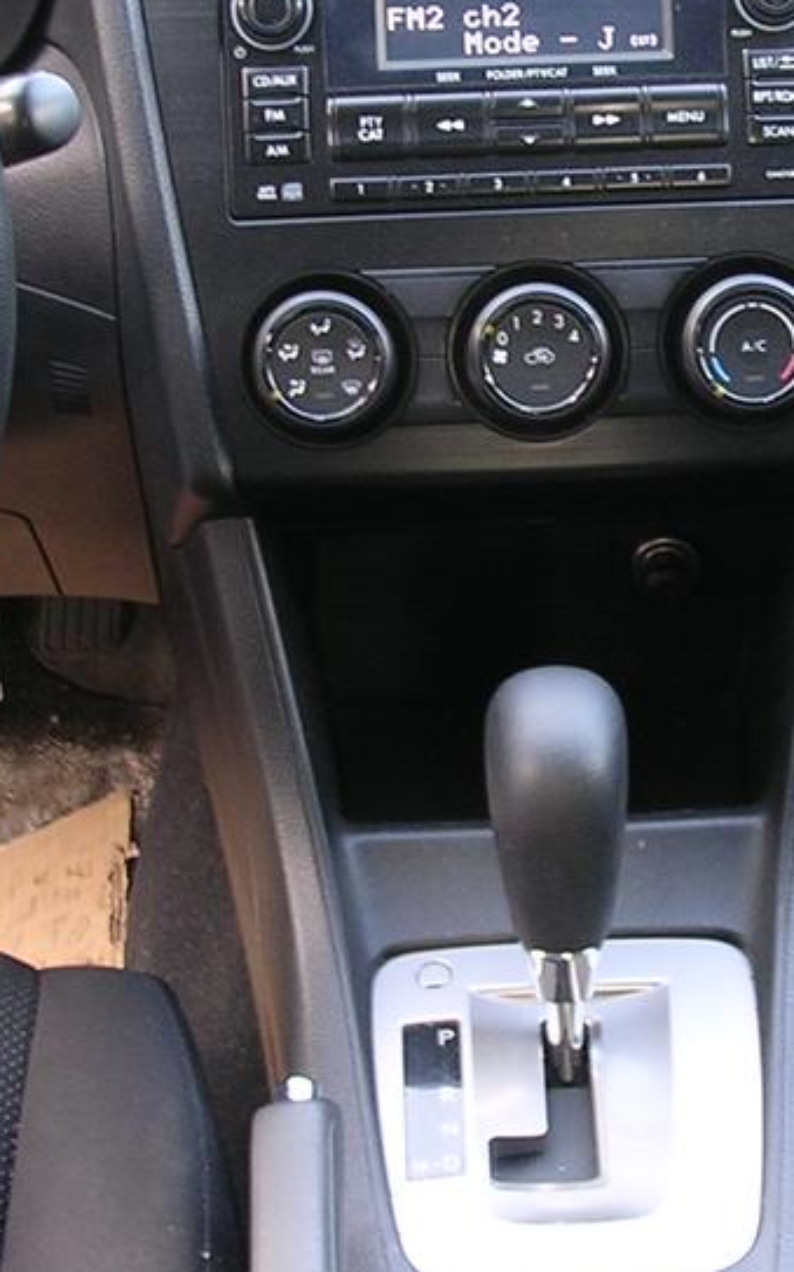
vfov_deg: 21.8
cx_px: 611
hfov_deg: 13.7
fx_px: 3292
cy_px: 445
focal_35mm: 95
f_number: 2.8
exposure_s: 1/7.3
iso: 100
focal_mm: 5.8
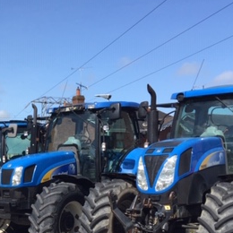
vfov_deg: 26.6
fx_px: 480
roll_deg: +0.2
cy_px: 196
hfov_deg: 25.4
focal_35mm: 63
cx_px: -19
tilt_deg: -3.3
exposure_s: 1/1883
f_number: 2.2
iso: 32
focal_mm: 4.15
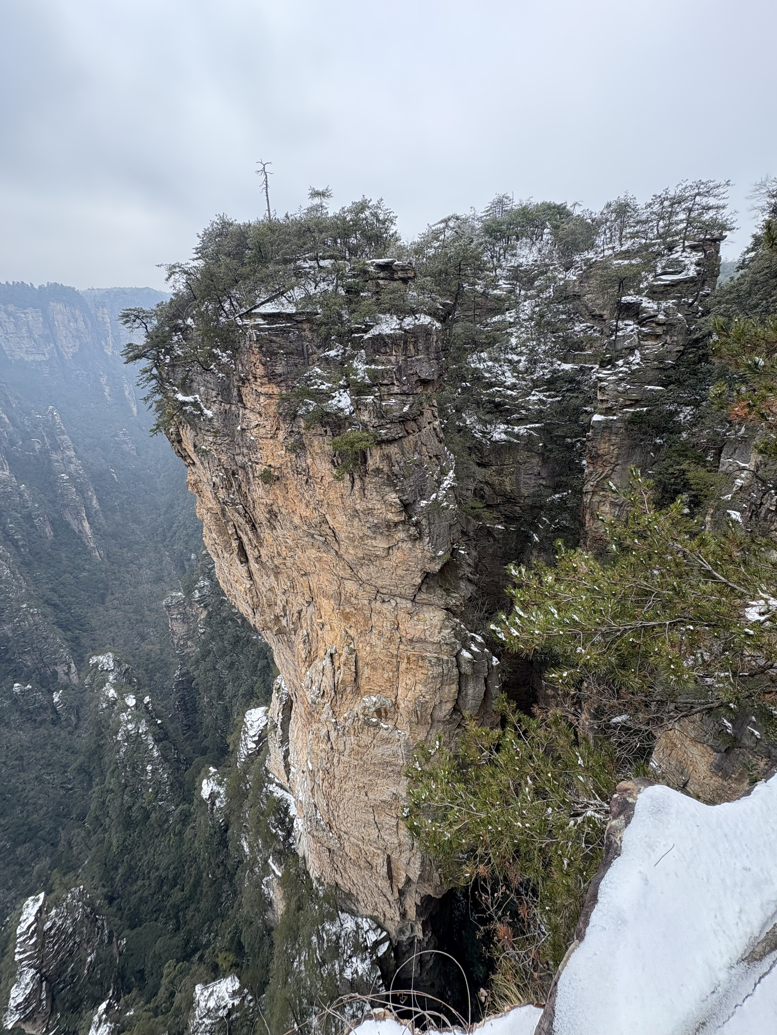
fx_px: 419
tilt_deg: -22.9
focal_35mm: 14
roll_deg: +1.2
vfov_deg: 102.1
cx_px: 388
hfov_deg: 85.7
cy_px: 518
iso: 40
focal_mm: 2.22
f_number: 2.2
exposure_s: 1/276
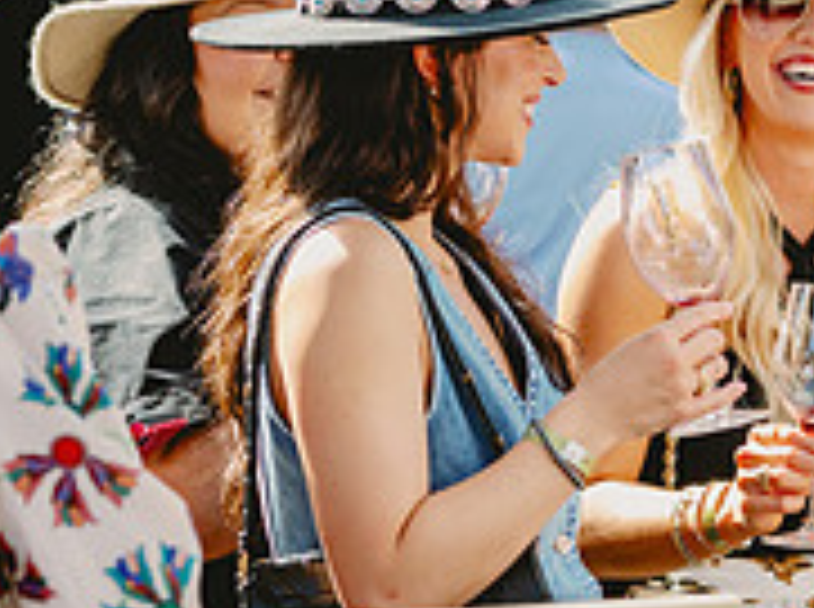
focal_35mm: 278
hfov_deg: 7.1
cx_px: 850
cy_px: 390
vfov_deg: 5.3
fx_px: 6524
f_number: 4.5
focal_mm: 90
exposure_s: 1/800
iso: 640
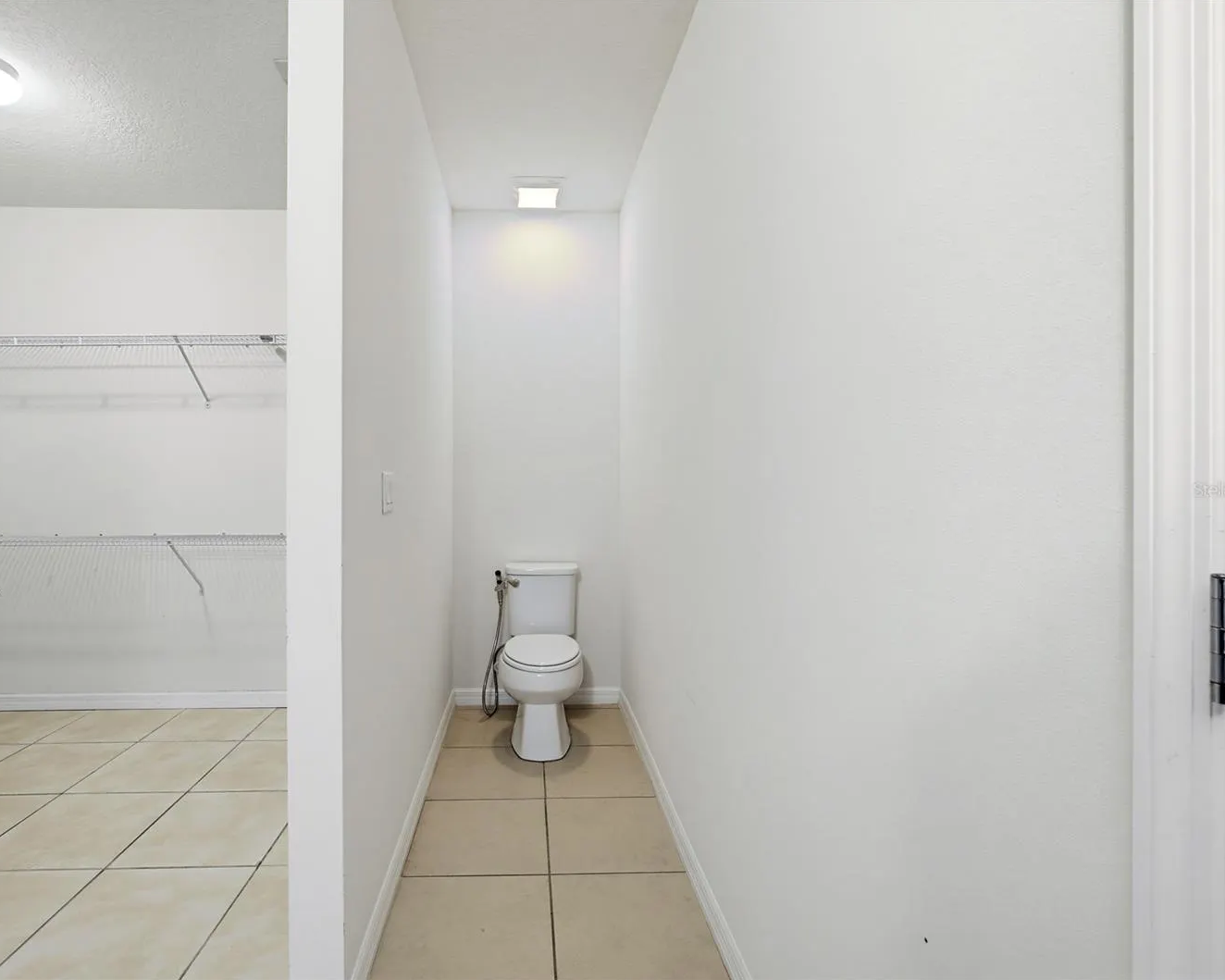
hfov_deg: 89.2
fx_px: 616
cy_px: 489
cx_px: 536
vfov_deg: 77.0
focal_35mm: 17
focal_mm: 10
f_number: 9
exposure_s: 1/3.33
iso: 500
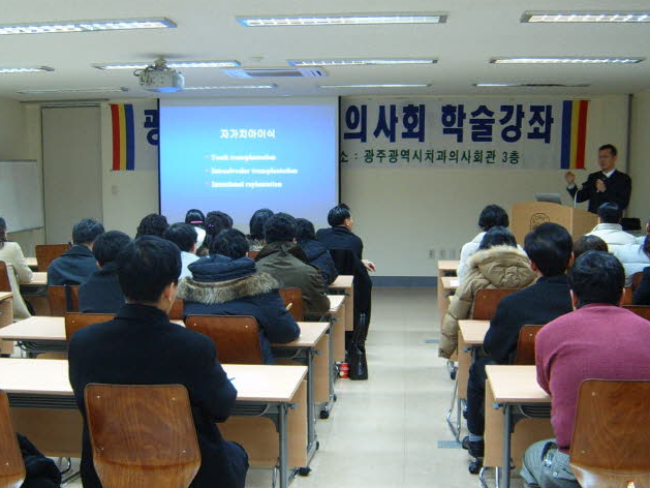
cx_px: 295
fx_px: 939
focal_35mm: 50
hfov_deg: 38.1
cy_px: 291
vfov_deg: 29.1
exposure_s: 1/10
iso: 141
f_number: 2.9
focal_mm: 6.2
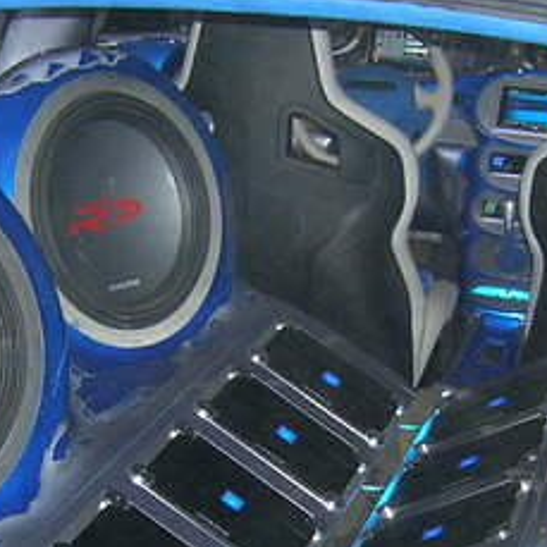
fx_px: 1502
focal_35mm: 84
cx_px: 270
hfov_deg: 20.6
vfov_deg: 20.4
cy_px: 444
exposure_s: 1/60.1
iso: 123
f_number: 2.9
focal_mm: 5.7
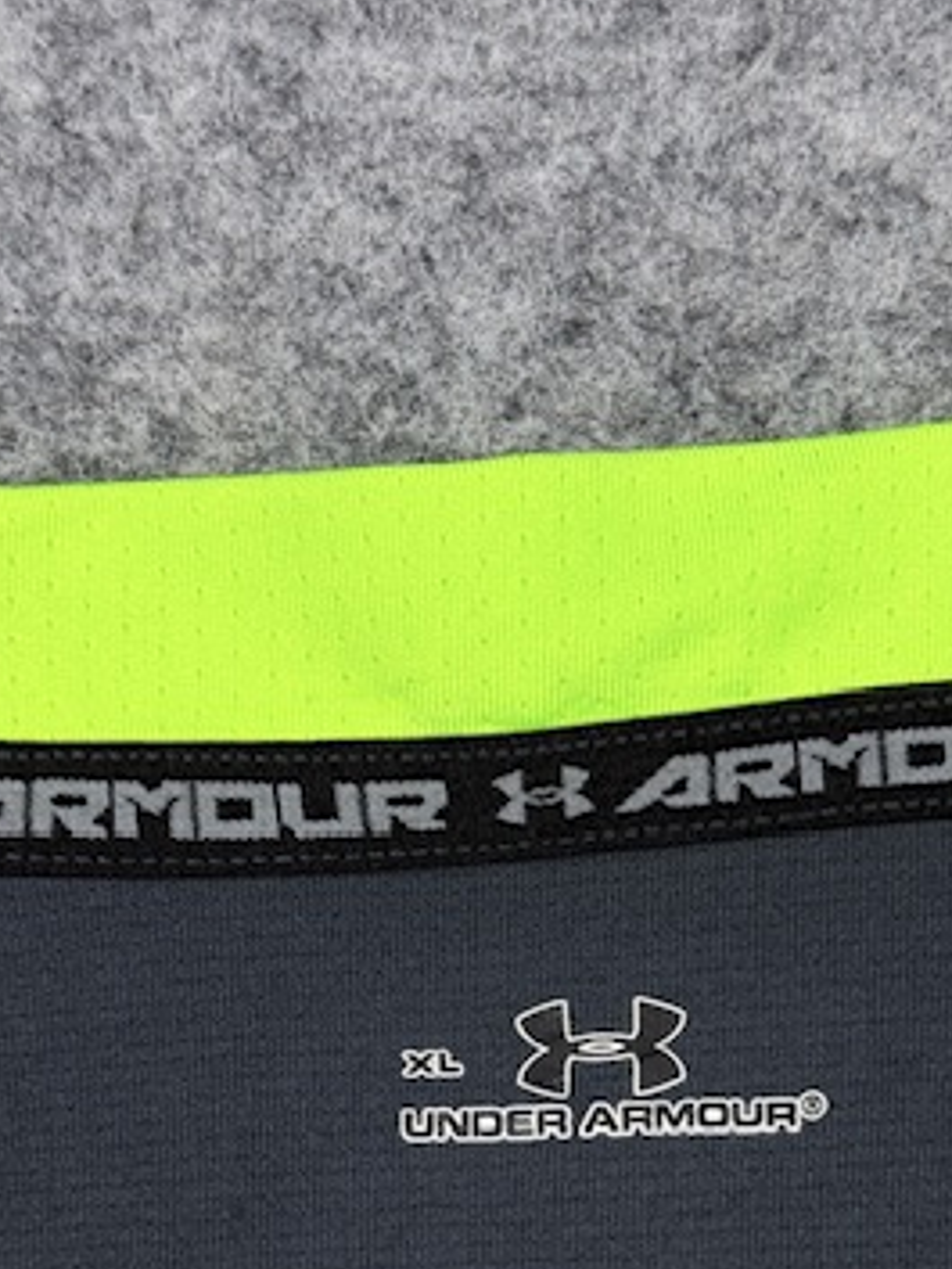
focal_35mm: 87
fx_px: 3188
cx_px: 517
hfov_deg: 17.0
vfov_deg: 22.3
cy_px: 978
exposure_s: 1/122
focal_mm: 6.76
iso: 50
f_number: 1.78
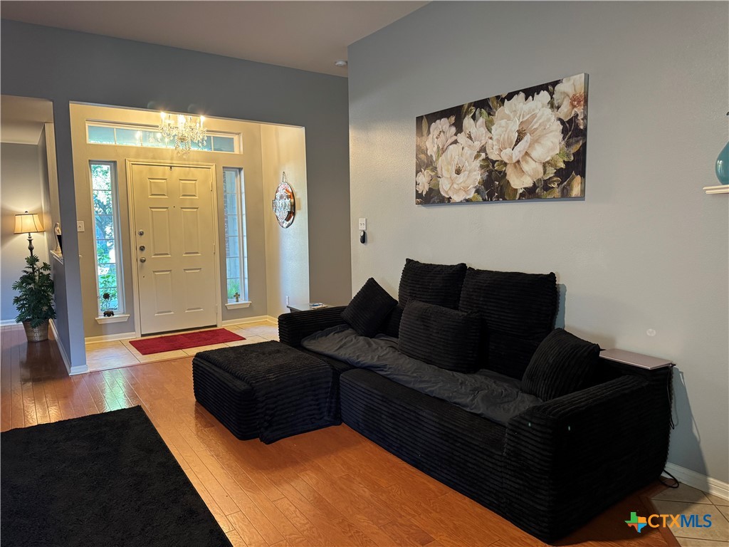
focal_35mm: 24
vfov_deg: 56.8
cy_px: 274
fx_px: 505
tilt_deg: -6.3
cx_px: 364
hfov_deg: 71.6
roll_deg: +0.8
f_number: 1.78
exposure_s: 1/60
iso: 400
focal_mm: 6.76
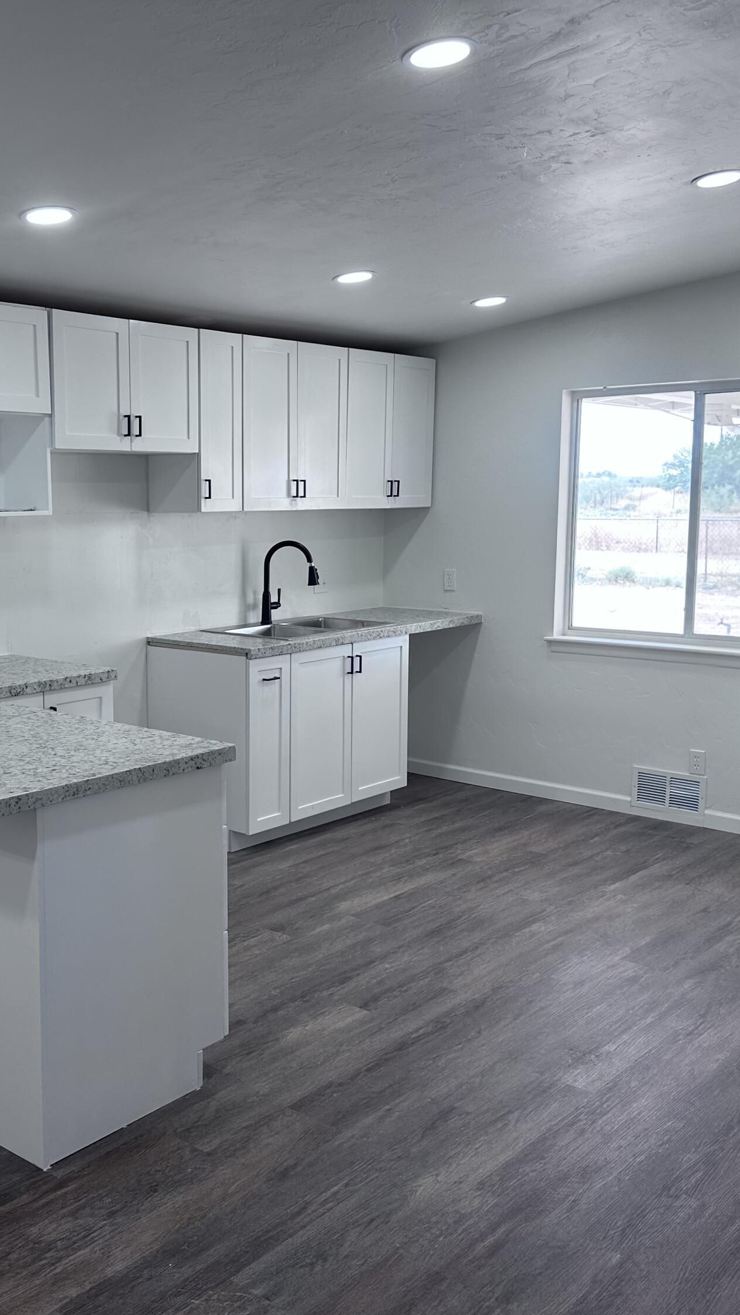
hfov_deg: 33.3
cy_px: 657
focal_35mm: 35
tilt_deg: -7.9
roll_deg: +0.2
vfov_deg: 56.6
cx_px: 222
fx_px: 1221
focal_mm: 6.86
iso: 80
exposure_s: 1/161
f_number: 1.78
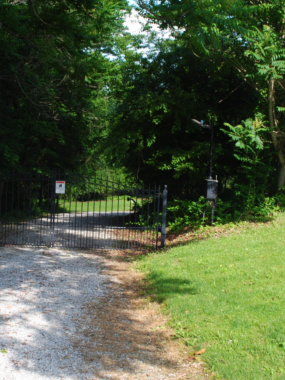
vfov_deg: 36.2
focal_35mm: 53
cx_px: 84
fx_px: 582
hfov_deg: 27.3
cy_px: 192
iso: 200
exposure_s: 1/100
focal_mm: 24
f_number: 9
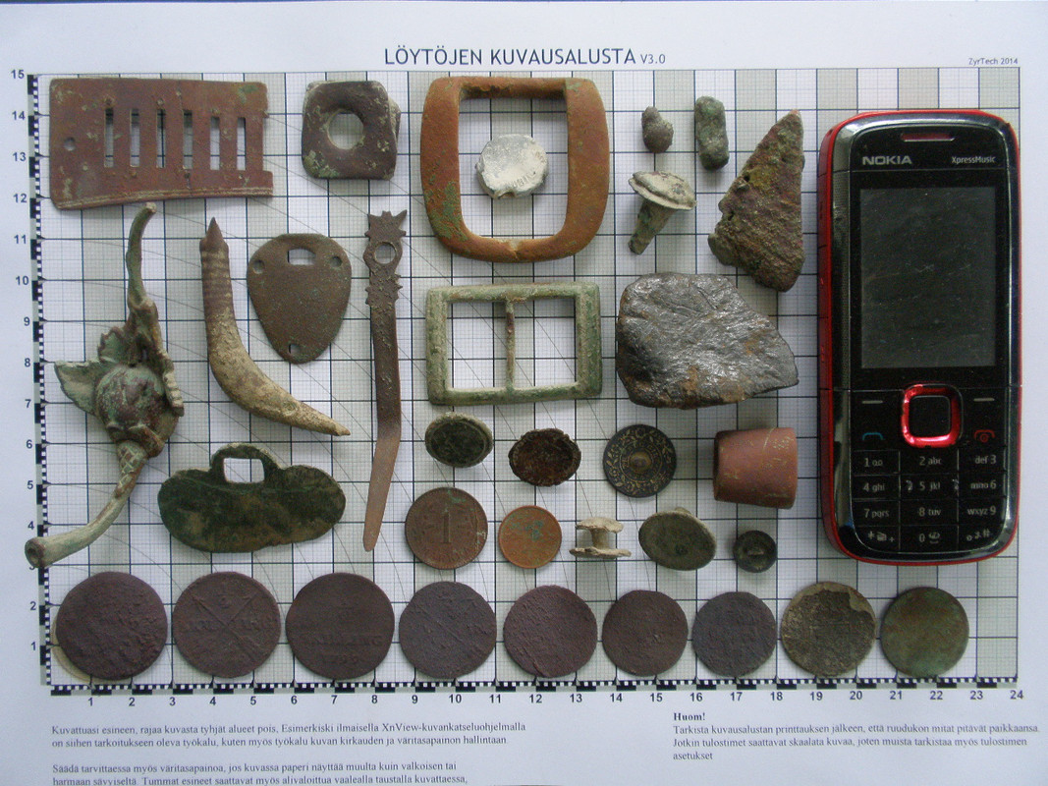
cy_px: 393
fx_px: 1120
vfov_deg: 38.7
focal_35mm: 37
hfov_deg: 50.1
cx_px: 524
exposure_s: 1/30
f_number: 3.5
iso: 125
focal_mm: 6.6
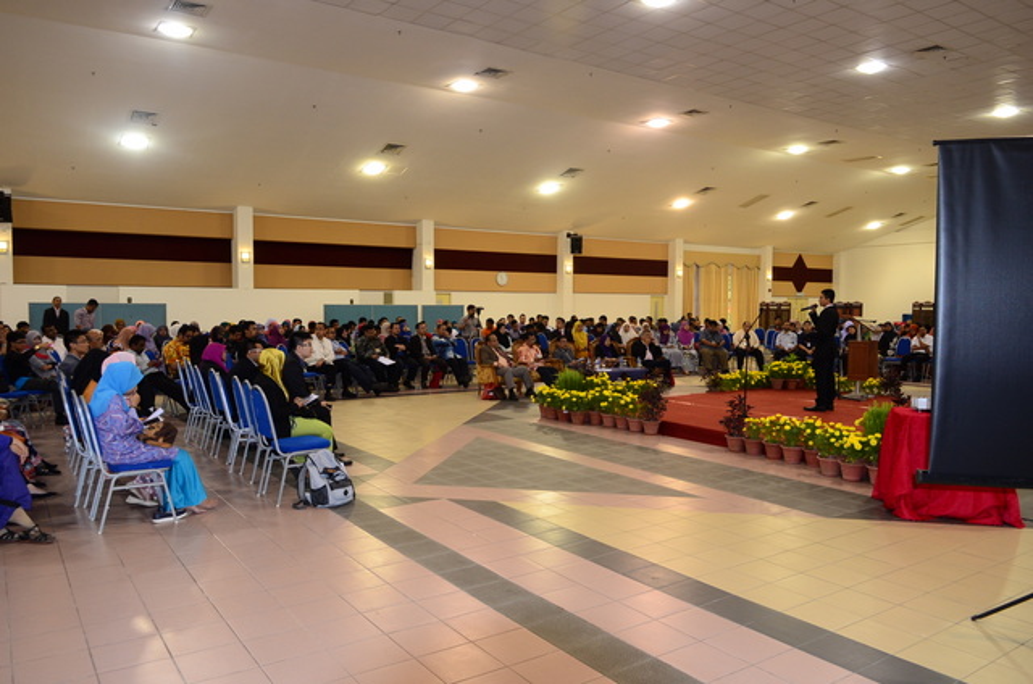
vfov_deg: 50.2
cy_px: 342
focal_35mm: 26
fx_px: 730
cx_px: 516
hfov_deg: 70.5
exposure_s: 1/60
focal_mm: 17
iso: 500
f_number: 4.5
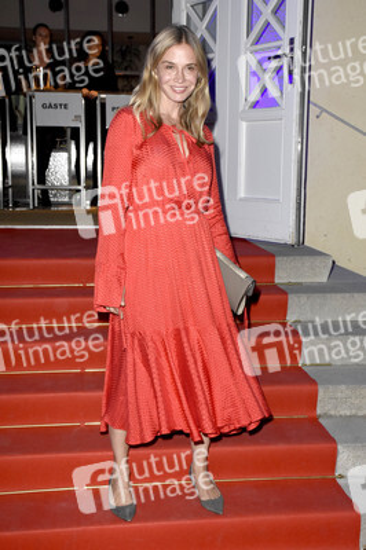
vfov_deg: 41.1
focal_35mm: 48
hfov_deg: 28.0
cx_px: 183
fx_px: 733
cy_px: 275
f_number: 6.3
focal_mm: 32
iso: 1600
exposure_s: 1/160
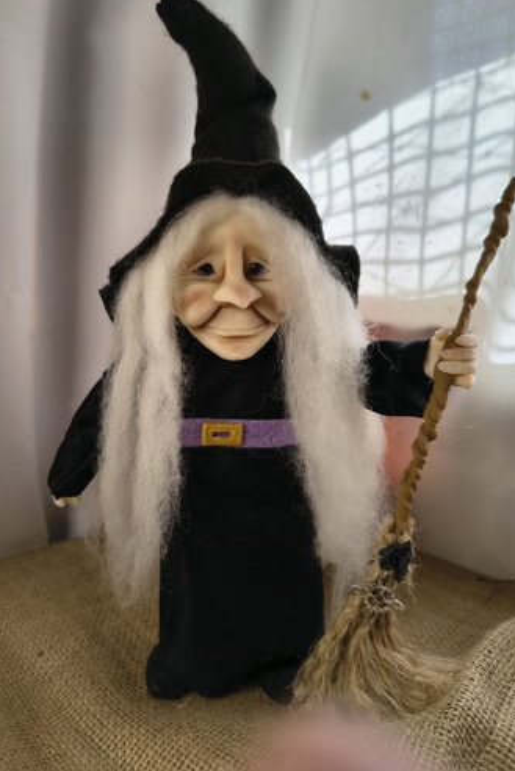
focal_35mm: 27
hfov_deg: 47.9
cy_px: 376
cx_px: 235
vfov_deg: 67.4
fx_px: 579
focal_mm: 5.56
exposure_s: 1/397
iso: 100
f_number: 1.8
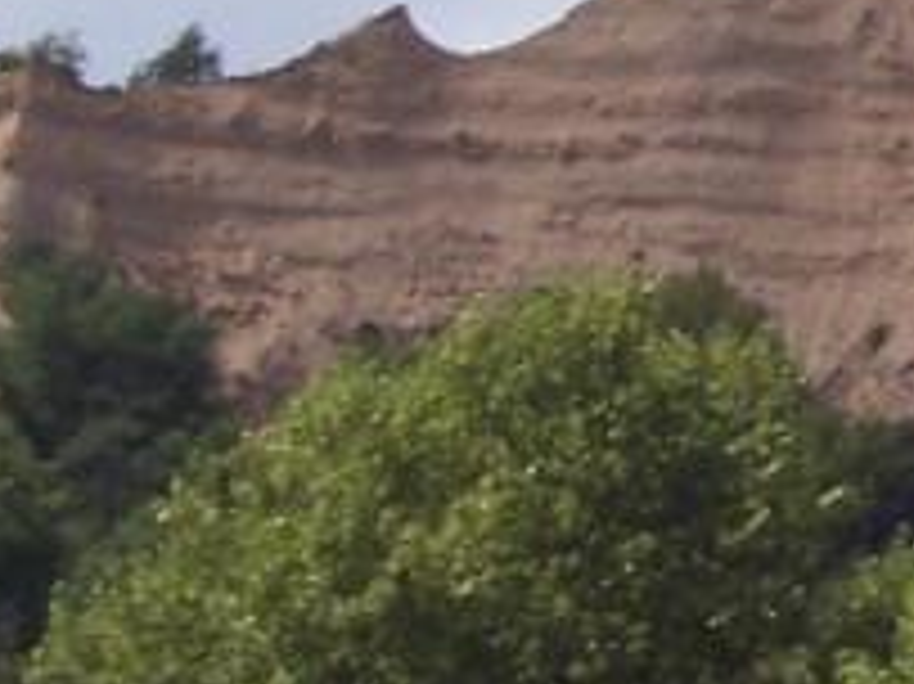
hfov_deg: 3.8
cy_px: -68
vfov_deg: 2.9
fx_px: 13564
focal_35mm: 514
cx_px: 1418
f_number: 9.5
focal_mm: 16.8
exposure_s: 1/180
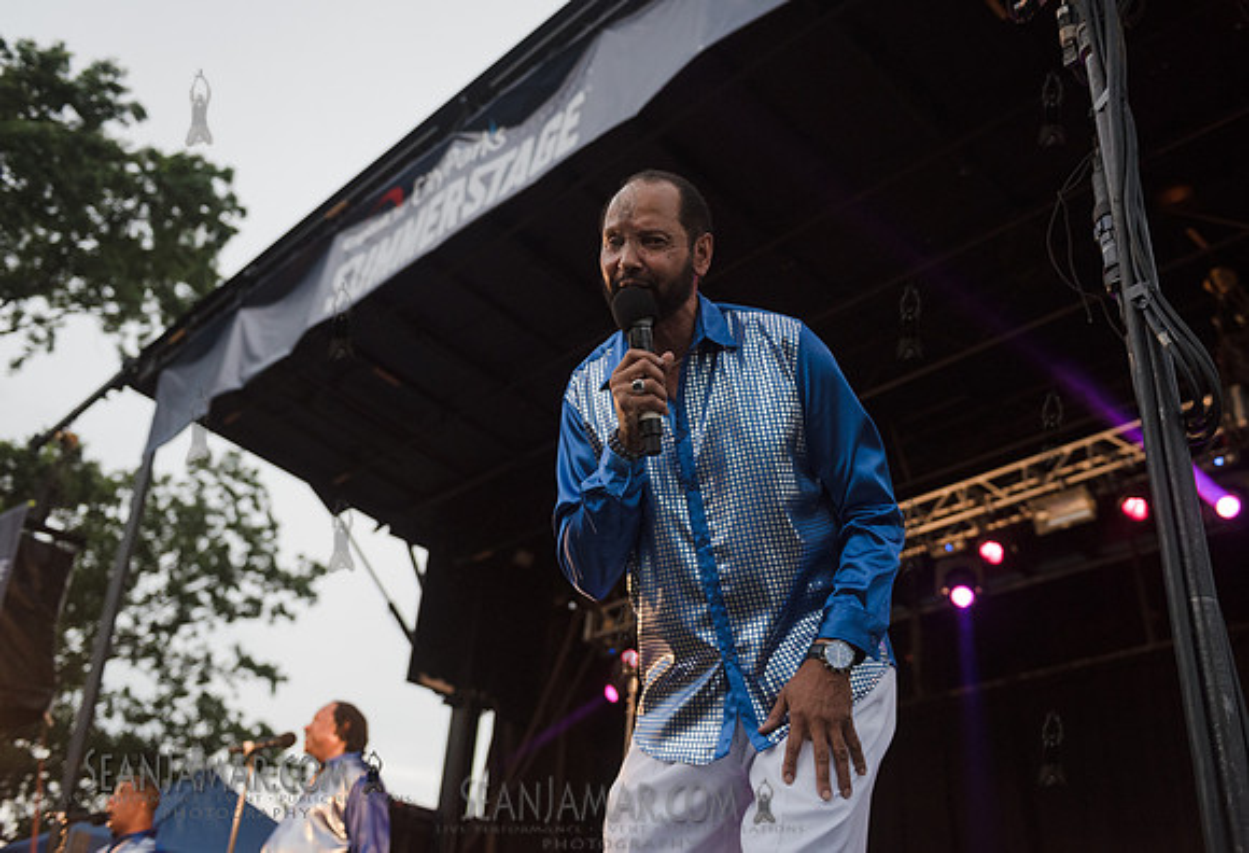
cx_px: 675
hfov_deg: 54.9
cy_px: 402
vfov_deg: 39.1
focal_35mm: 34
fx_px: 1201
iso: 1250
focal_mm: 32
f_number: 3.2
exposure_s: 1/500
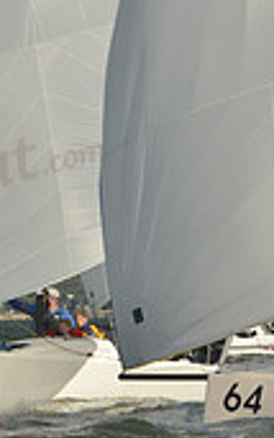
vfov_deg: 3.0
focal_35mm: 693
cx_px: -387
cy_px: 91
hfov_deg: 1.9
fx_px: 8273
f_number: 8
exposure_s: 1/1000
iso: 200
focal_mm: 200
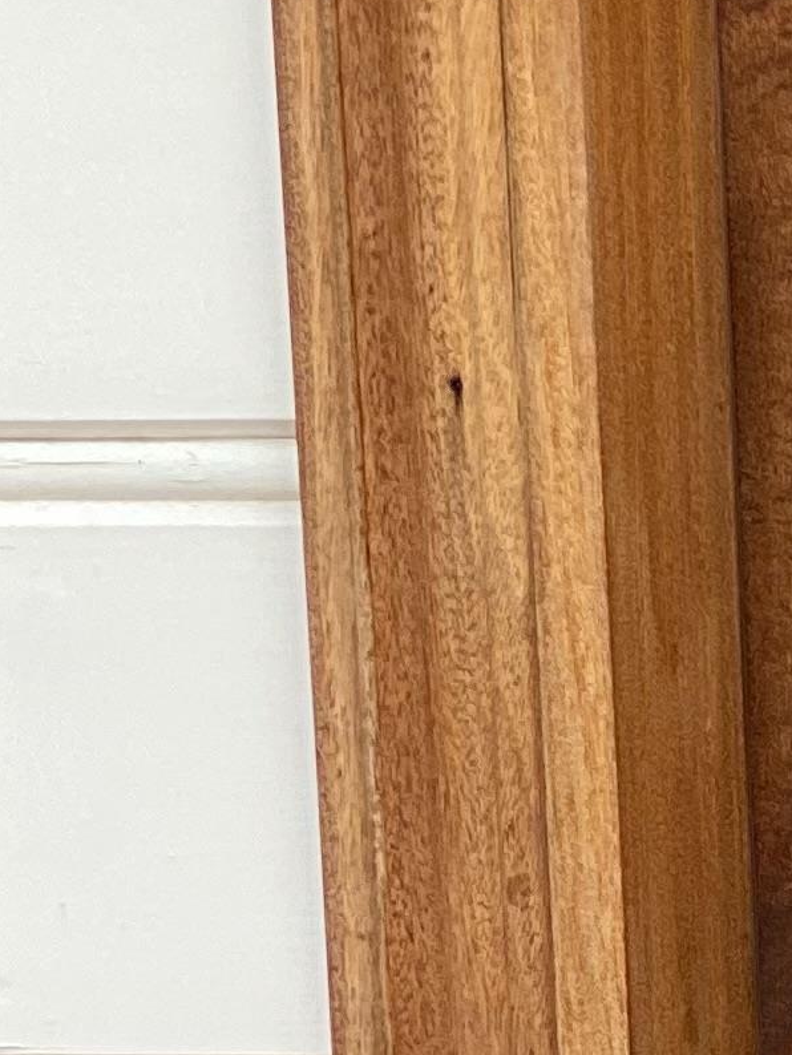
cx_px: 1858
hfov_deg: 5.5
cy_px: 2001
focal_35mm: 264
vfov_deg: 7.3
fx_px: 8049
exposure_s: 1/199
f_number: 2
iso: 20
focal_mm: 6
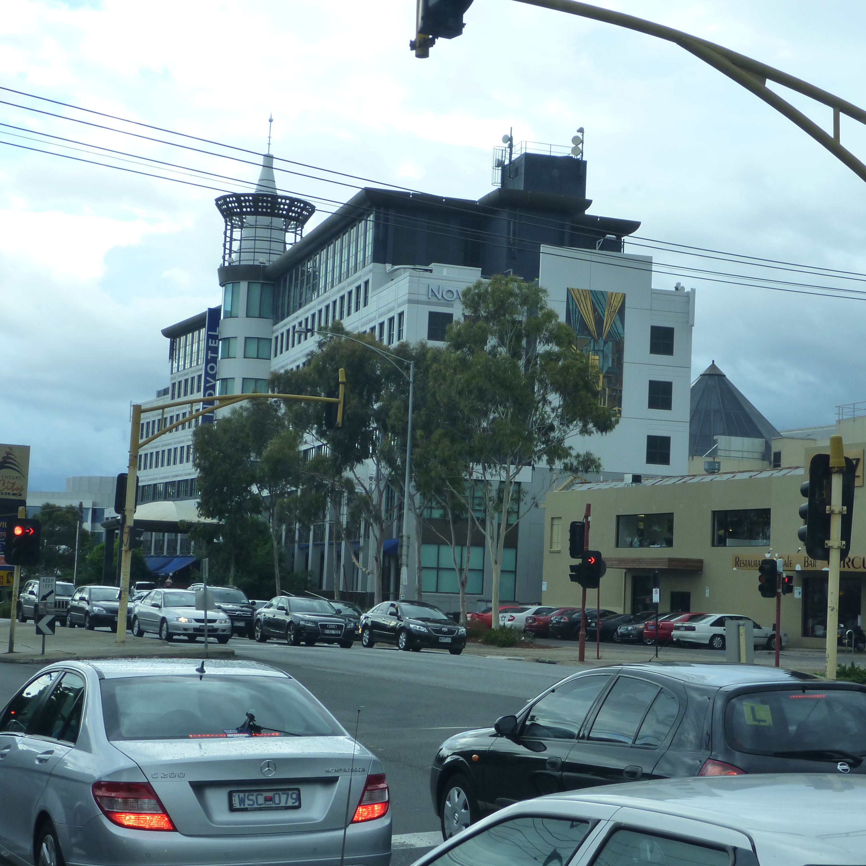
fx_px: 1727
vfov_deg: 28.2
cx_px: 579
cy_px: 429
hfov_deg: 28.0
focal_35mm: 61
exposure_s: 1/80
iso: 125
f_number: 4.7
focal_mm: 9.1
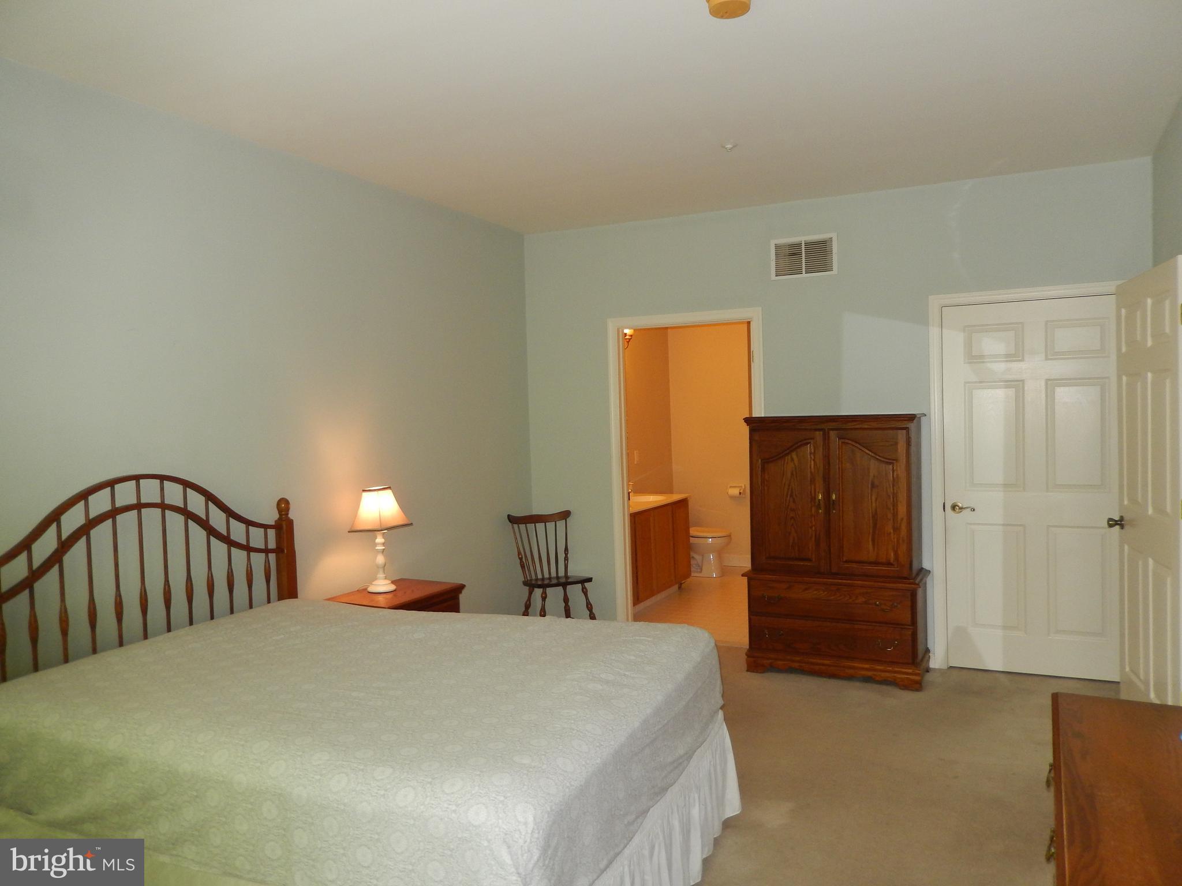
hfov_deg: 69.4
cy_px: 443
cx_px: 591
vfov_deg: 54.9
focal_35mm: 25
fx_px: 854
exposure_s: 1/30
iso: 220
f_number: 3.4
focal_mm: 4.5
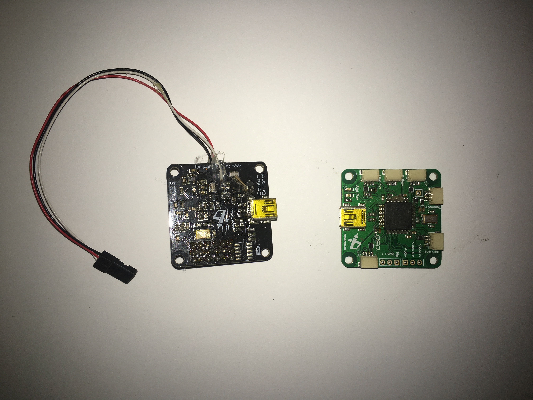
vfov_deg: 48.2
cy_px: 200
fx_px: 447
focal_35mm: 29
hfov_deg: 61.7
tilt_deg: -86.9
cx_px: 266
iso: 25
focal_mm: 4.15
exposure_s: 1/214
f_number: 2.2
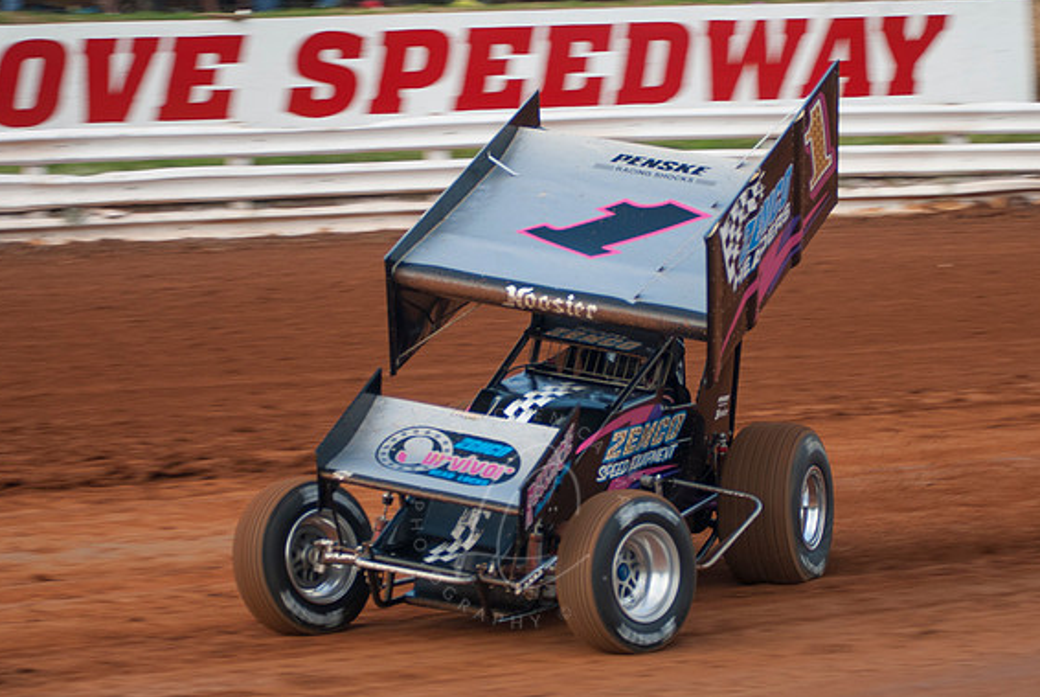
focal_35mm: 123
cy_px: 346
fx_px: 3558
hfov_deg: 16.6
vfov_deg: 11.2
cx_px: 520
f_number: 2.8
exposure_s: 1/500
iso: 250
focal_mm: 80
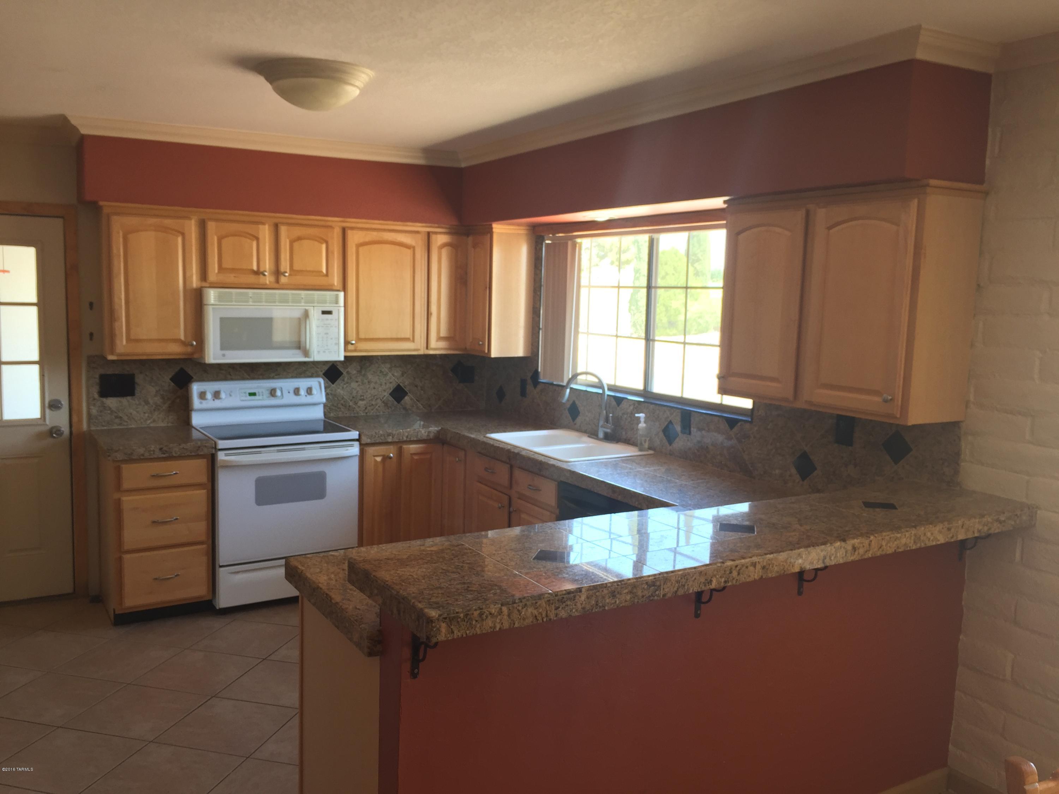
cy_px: 397
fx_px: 887
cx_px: 530
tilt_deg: -8.0
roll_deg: -2.2
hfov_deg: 61.7
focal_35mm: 29
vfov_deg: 48.2
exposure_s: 1/30
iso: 32
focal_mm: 4.15
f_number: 2.2
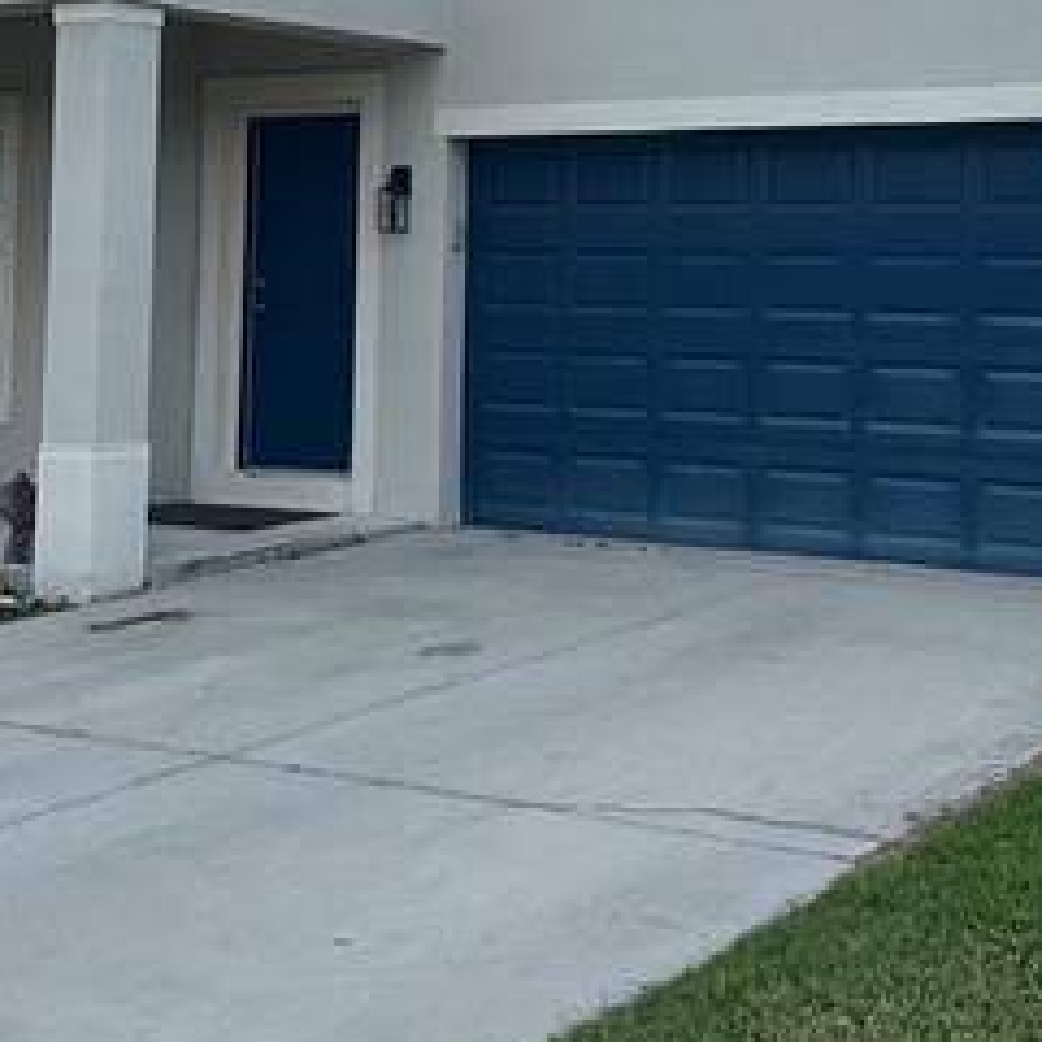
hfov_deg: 25.2
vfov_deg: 24.5
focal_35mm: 68
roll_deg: +0.2
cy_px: 61
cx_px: 682
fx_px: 2316
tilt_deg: +6.6
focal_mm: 6.86
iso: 80
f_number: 1.78
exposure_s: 1/4762
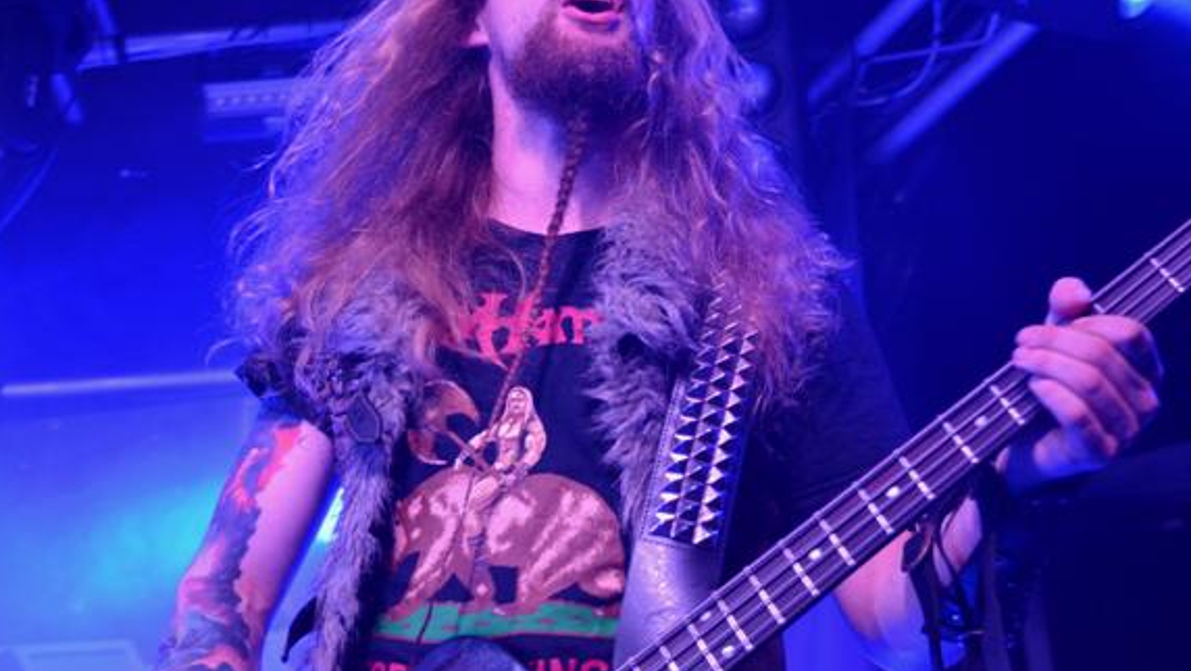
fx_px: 1945
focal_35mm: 62
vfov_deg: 19.6
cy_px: 309
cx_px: 625
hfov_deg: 34.0
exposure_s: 1/100
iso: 2500
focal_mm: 35
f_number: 4.5
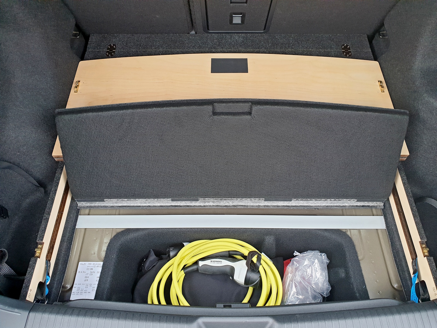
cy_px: 164
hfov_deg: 67.3
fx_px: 328
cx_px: 218
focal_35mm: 26
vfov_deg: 53.1
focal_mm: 4.3
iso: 200
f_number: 2.4
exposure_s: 1/47
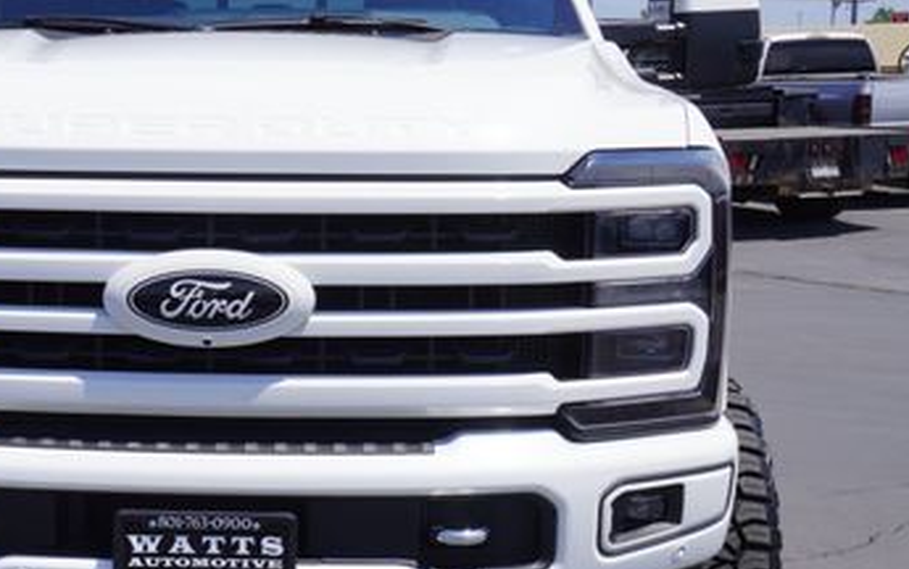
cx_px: 216
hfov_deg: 28.5
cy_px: 350
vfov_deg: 18.4
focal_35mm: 71
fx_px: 1758
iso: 100
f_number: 11
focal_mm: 25
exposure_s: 1/200
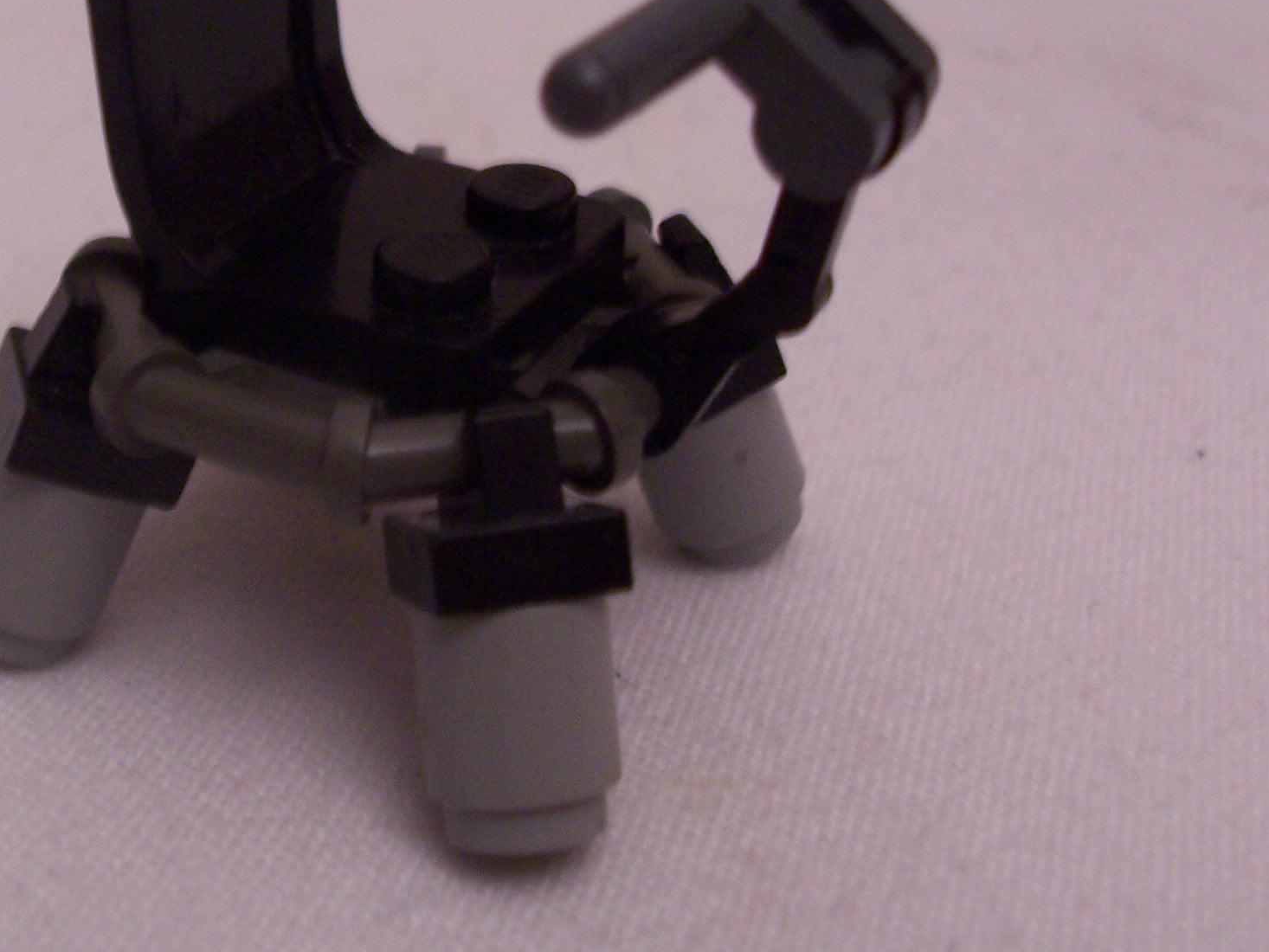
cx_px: 359
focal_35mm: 55
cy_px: 267
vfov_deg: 26.3
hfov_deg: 34.4
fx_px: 2017
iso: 140
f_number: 2.8
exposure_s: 1/20
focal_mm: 6
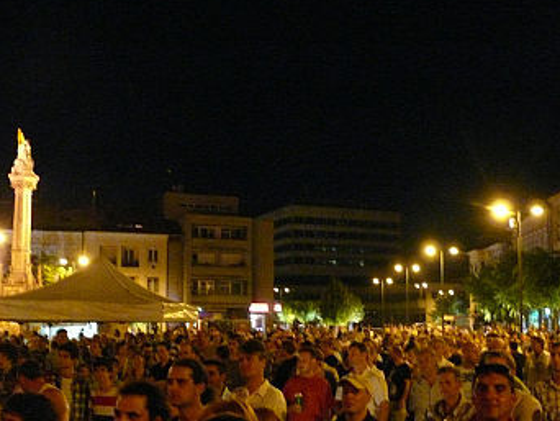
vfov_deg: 31.4
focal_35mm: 46
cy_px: 265
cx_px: 341
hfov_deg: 41.0
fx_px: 745
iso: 800
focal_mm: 7.4
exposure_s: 1/10
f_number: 2.8
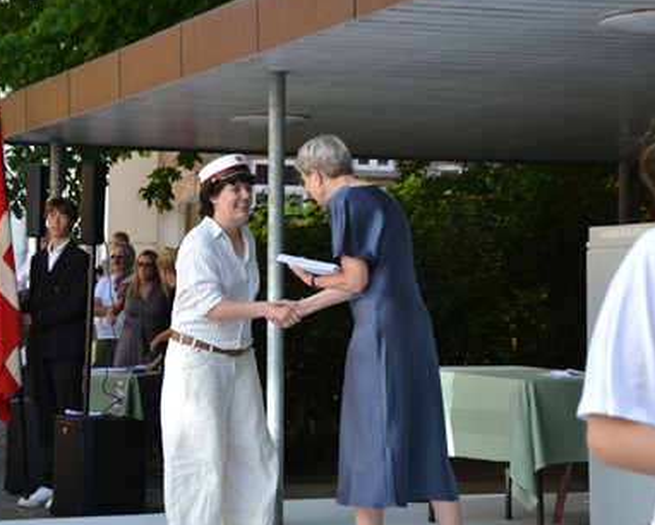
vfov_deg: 16.7
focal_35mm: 92
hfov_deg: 20.8
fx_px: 1784
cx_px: 266
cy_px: 267
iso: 280
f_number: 5.6
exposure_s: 1/125
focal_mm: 50
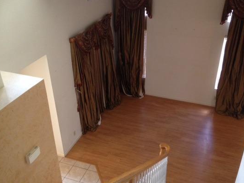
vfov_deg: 36.0
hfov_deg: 46.8
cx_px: 128
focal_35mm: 40
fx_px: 282
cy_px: 95
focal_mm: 4.12
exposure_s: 1/20
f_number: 2.4
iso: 160
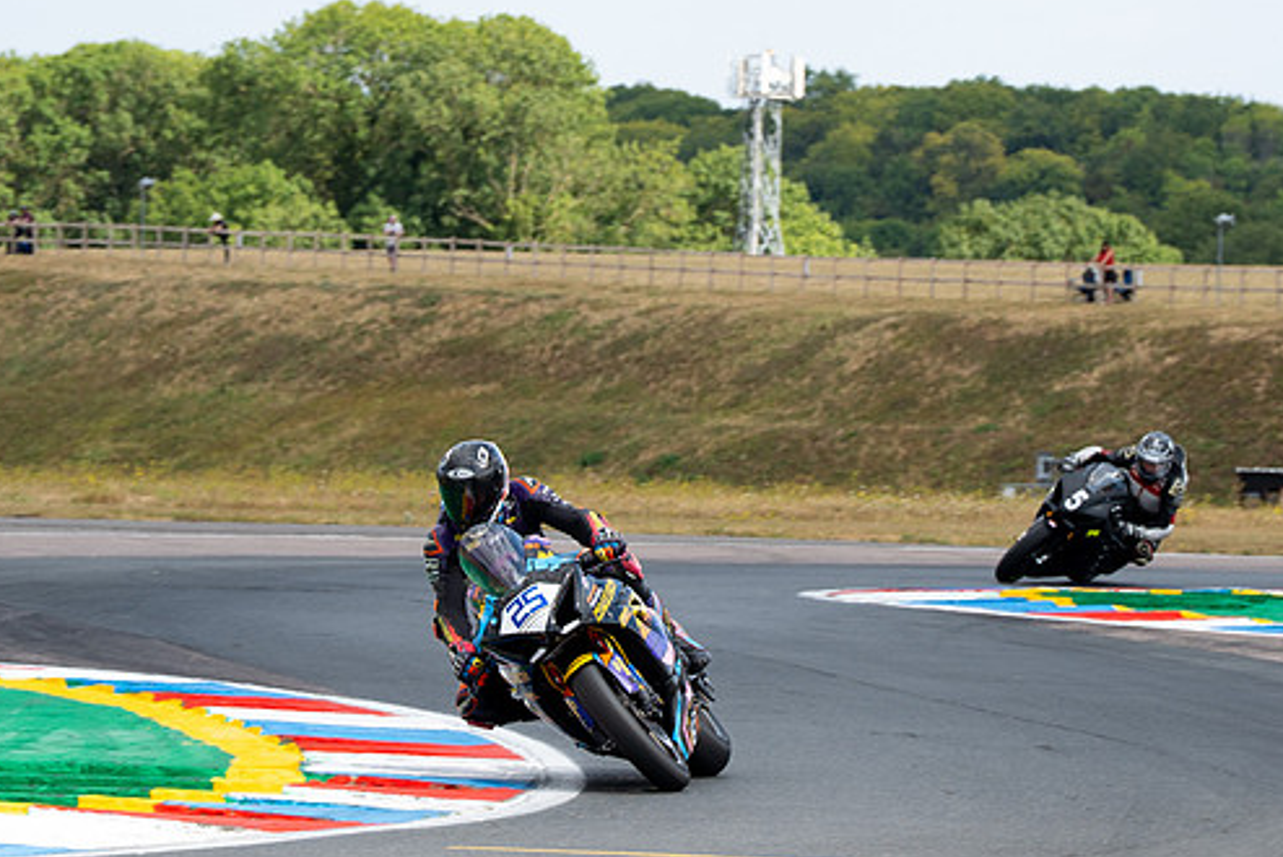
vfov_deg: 4.3
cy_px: 378
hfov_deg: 6.4
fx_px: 11446
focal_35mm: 321
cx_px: 791
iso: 125
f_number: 10
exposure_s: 1/200
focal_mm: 200
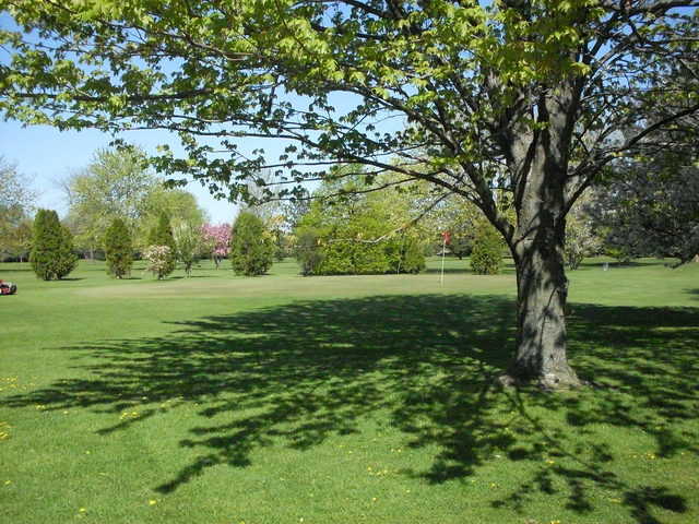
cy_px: 262
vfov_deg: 37.7
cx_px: 350
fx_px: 767
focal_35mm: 38
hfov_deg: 49.0
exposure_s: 1/750
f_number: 8.4
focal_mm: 6.3
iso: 400
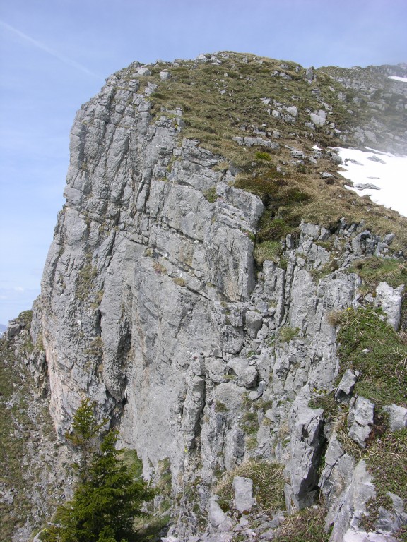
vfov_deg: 52.6
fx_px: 549
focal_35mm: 35
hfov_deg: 40.7
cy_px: 271
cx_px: 204
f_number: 6.3
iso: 50
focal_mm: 8.9
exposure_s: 1/210
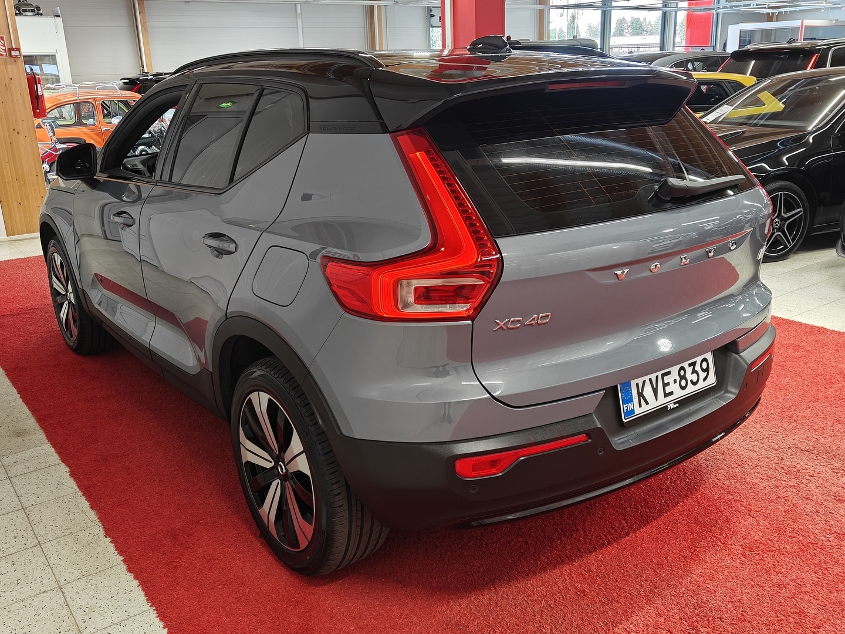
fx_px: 781
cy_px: 317
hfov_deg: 56.8
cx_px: 422
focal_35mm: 32
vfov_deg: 44.2
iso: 64
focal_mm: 5.59
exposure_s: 1/50
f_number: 1.8
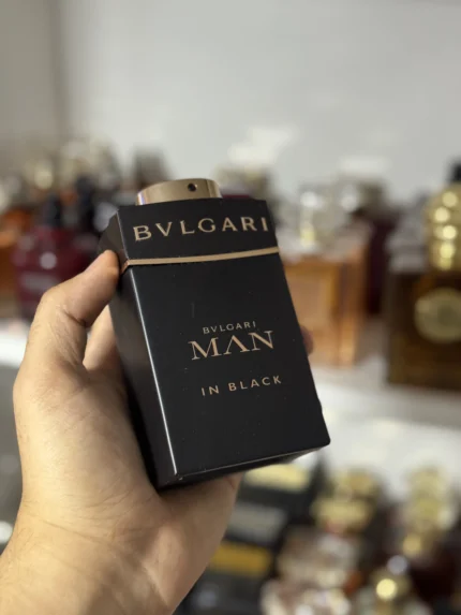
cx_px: 230
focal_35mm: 48
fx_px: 852
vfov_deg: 39.6
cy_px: 308
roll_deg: -2.6
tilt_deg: -20.9
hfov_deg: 30.3
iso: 200
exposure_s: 1/50
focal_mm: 6.76
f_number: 1.78
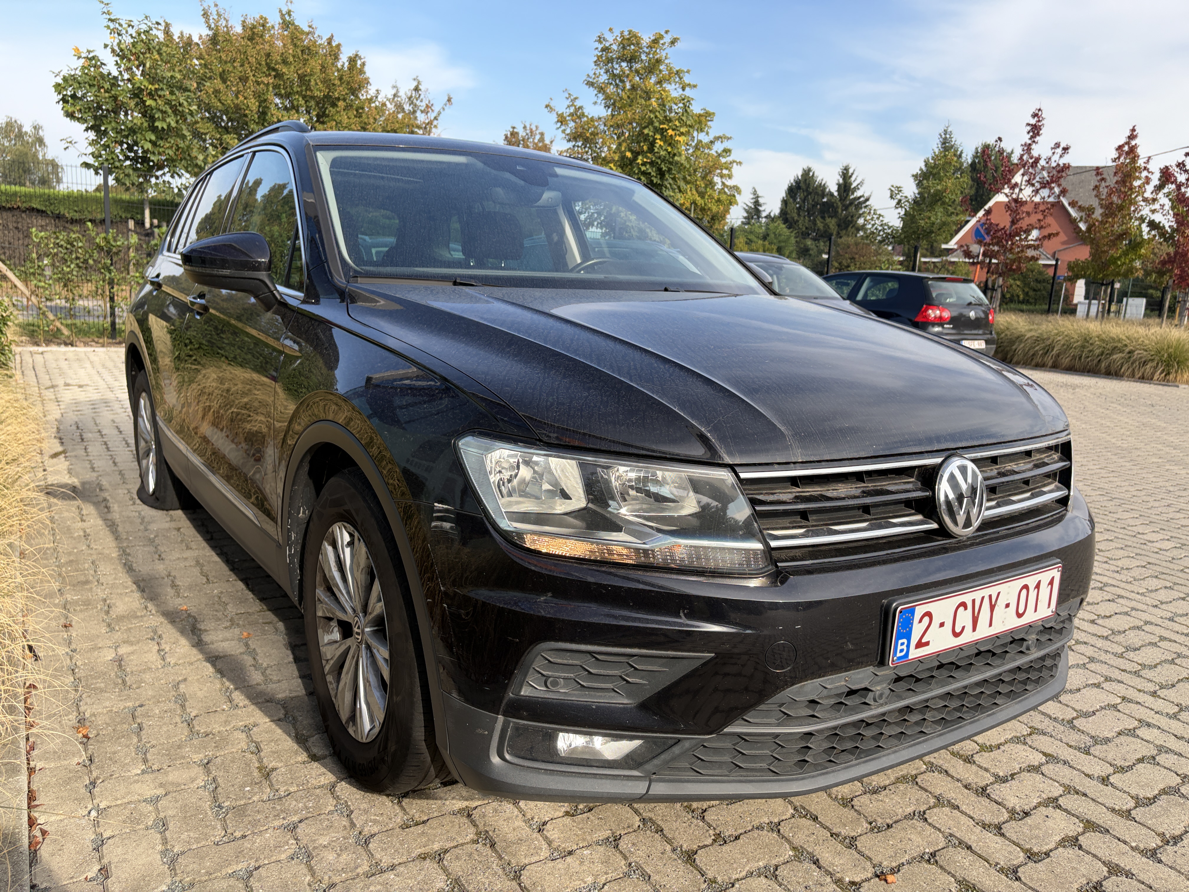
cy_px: 446
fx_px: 893
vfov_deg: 53.1
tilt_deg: -10.1
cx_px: 594
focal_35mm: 26
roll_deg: -1.7
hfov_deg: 67.3
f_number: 1.6
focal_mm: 5.96
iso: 50
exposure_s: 1/850
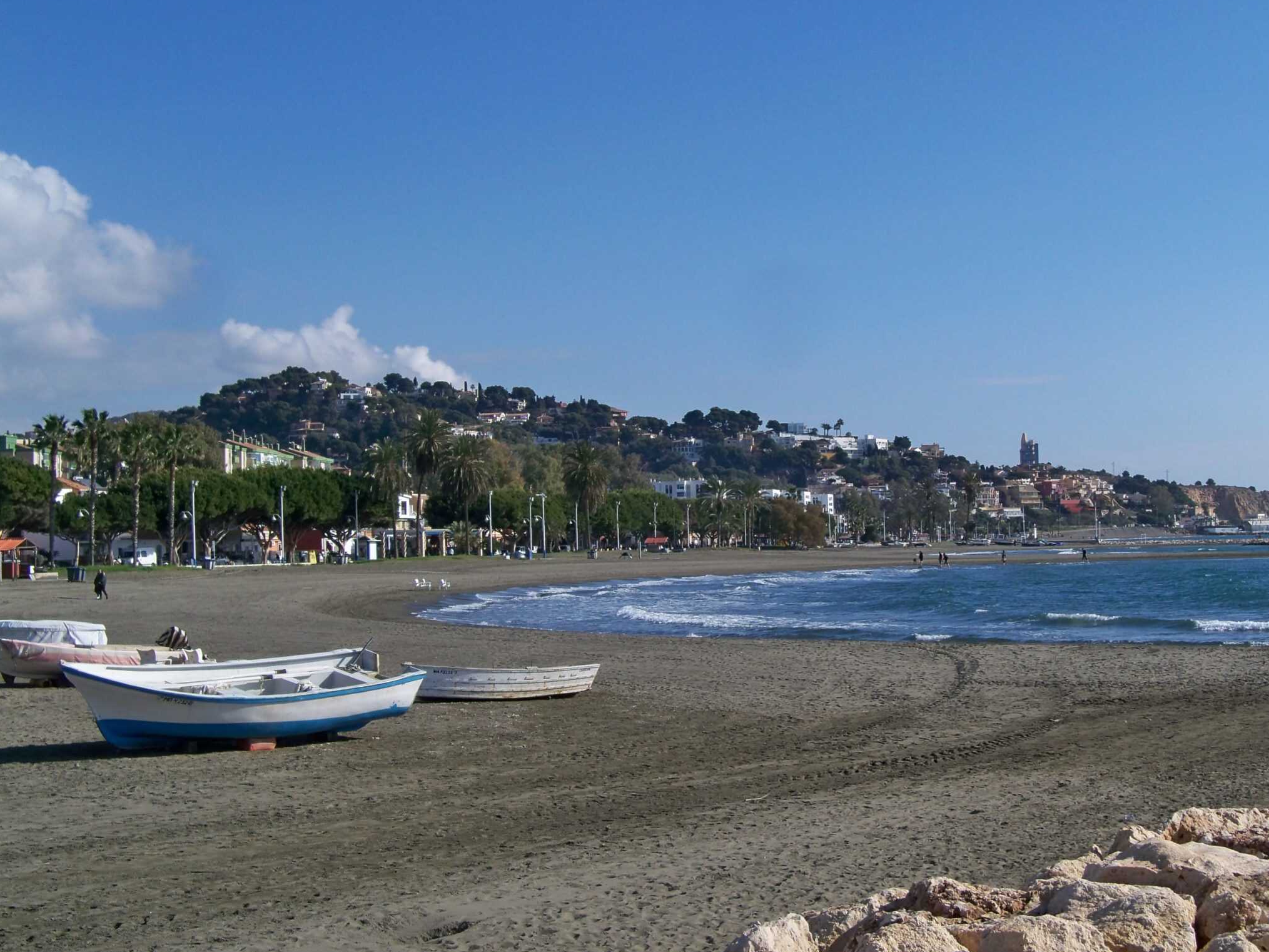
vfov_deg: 27.5
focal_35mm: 53
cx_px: 777
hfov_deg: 36.0
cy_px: 440
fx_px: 1943
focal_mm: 7.5
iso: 64
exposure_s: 1/1000
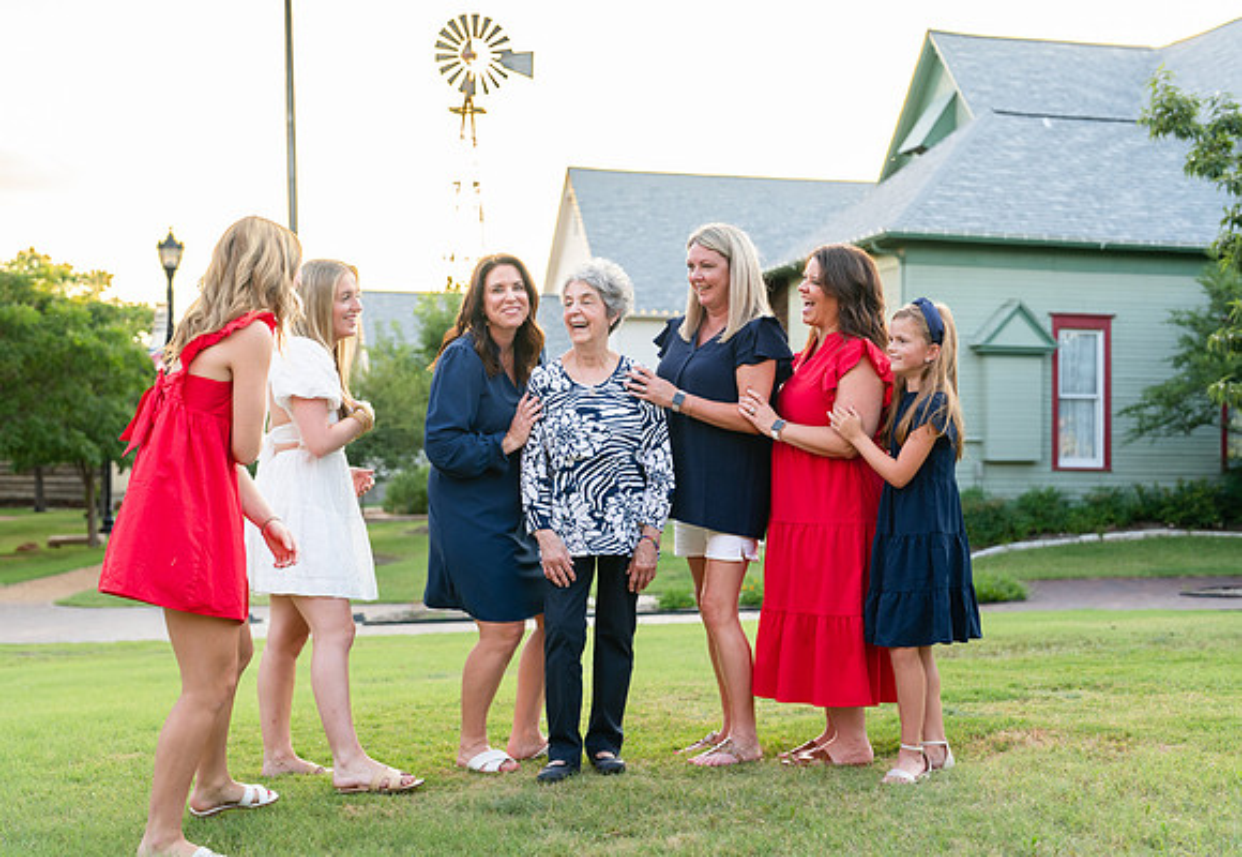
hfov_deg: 38.1
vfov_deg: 26.8
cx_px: 600
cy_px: 429
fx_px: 1800
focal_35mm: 52
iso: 200
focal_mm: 50
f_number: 2.8
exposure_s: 1/320
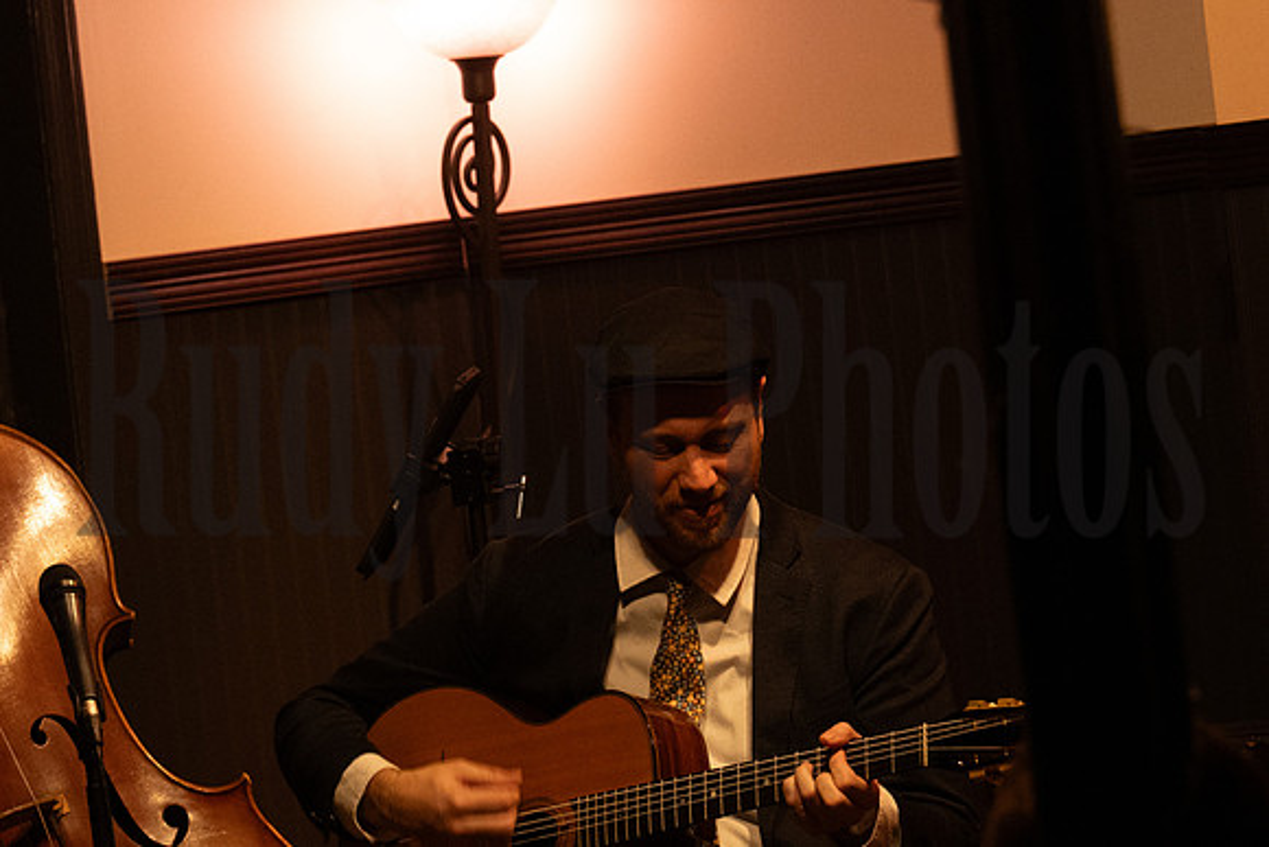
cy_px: 424
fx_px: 10577
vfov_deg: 4.6
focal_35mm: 300
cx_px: 634
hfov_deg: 6.9
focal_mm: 200
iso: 6400
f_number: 8
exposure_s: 1/60
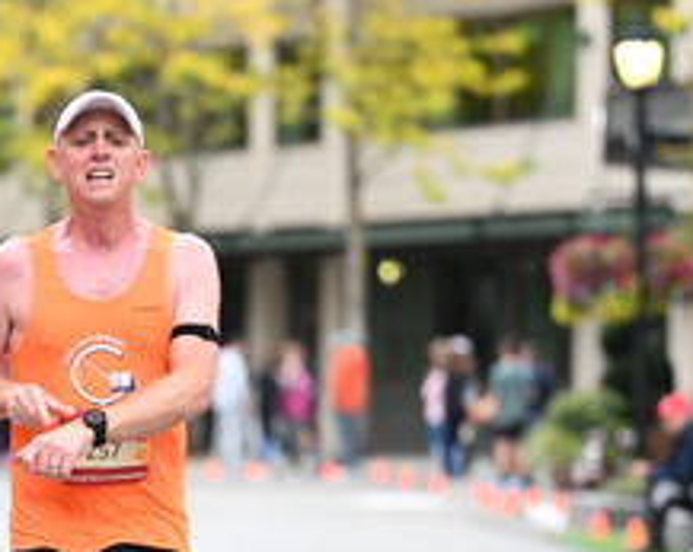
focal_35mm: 286
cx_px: 120
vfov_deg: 5.4
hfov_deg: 6.8
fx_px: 5858
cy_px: 491
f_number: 2.8
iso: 1600
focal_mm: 120
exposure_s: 1/1250
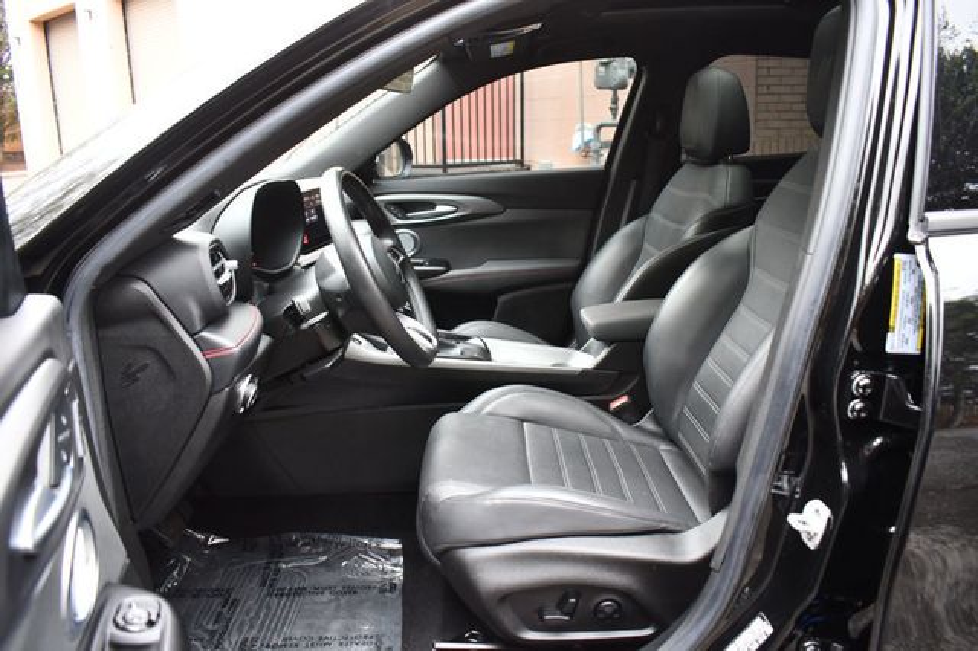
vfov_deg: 47.9
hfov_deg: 67.4
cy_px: 326
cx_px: 489
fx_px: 733
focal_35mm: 27
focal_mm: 18
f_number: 3.5
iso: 1400
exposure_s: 1/125
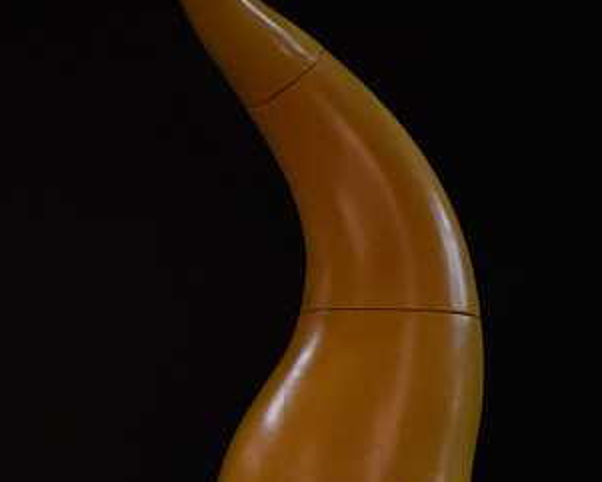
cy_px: 191
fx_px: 3226
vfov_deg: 8.5
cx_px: 48
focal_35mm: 181
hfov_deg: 10.6
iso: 3200
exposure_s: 1/30
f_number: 2.8
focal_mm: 100
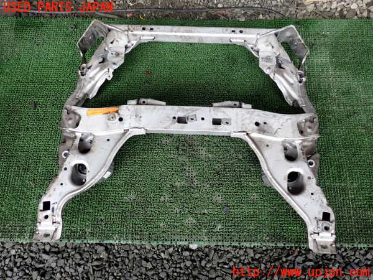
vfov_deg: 46.8
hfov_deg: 60.0
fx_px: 323
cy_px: 140
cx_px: 186
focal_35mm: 30
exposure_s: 1/30
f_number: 2.3
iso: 200
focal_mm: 5.4
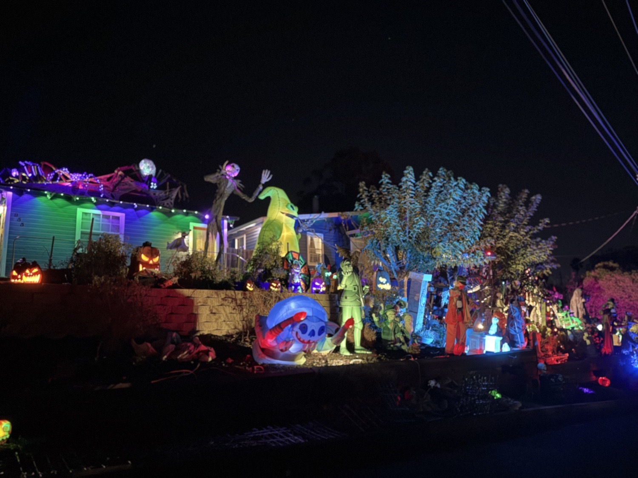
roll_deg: +2.0
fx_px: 442
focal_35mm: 24
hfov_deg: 71.6
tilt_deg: +11.0
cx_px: 319
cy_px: 239
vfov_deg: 56.8
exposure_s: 1/15
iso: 1000
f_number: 1.78
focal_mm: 6.76
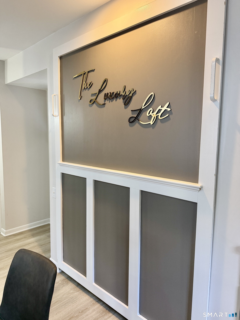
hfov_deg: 56.8
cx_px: 120
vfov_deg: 71.6
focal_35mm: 24
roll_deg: -1.5
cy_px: 160
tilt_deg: -5.2
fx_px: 222
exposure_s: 1/120
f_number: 1.78
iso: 320
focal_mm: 6.76
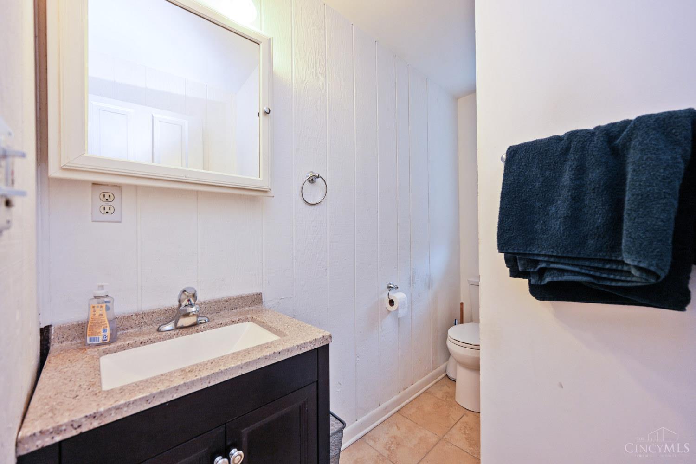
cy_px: 232
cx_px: 348
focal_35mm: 14
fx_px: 271
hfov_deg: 104.3
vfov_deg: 81.2
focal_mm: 14
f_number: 4
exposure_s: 1/60
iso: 400
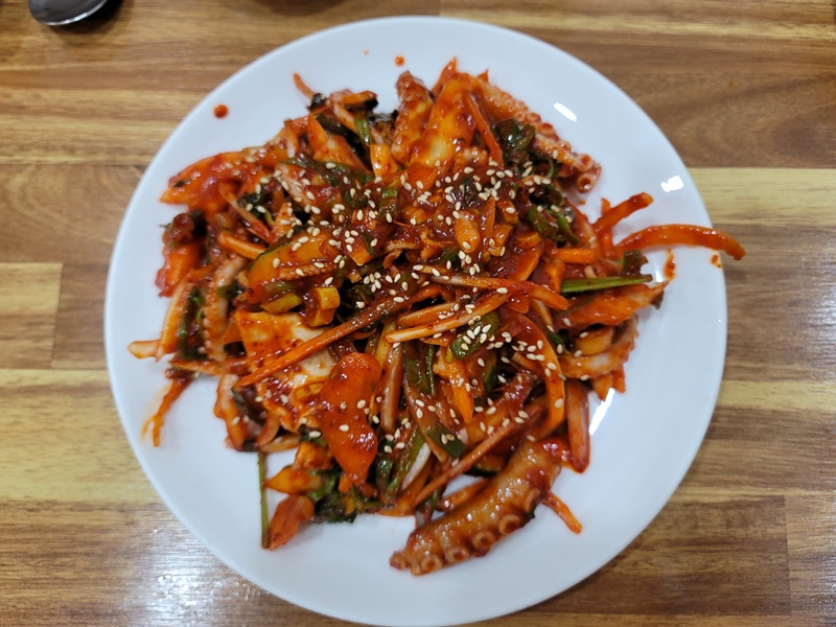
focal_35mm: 25
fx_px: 604
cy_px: 314
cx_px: 418
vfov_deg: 54.9
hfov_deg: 69.4
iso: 250
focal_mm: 7
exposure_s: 1/60
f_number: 1.8
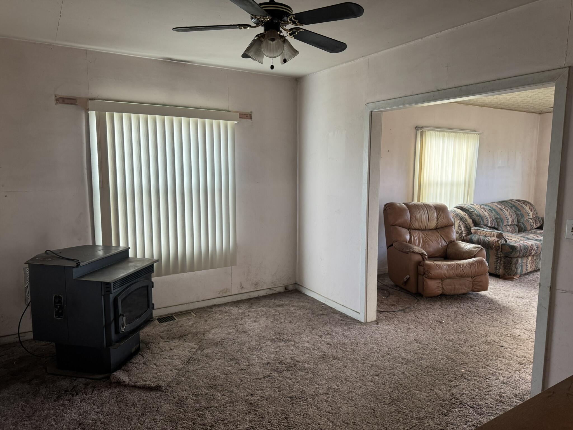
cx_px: 286
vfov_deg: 56.8
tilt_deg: -7.2
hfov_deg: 71.6
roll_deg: -0.6
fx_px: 397
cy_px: 215
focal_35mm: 24
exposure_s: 1/121
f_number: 1.78
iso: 160
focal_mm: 6.76
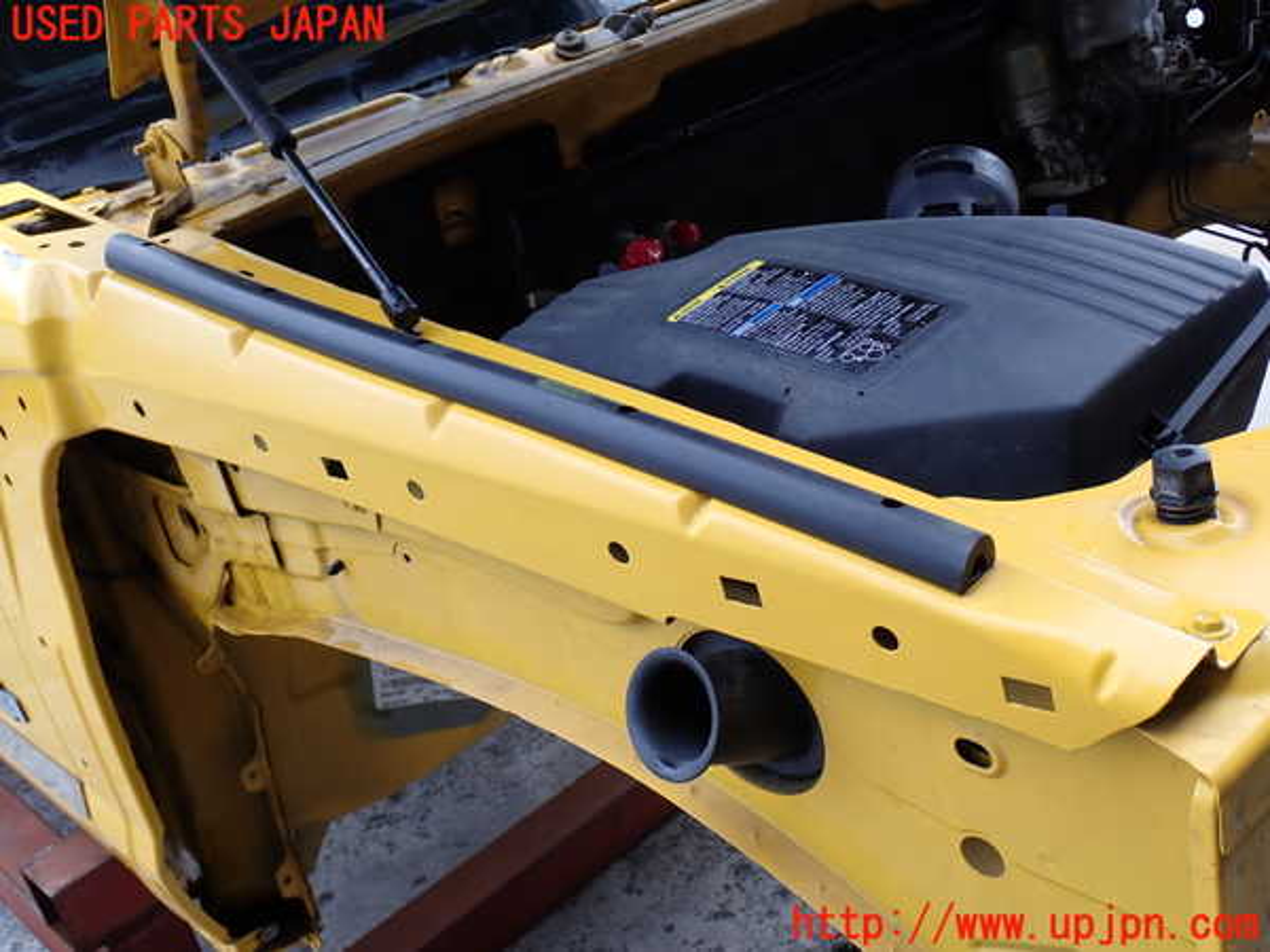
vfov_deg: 35.1
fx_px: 1504
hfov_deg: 45.8
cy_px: 476
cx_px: 635
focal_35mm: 41
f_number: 4
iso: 100
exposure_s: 1/125
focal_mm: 7.31
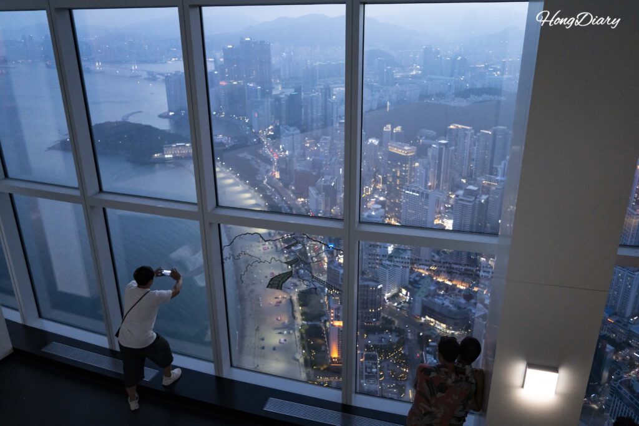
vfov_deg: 46.4
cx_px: 320
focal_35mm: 28
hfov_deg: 65.5
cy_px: 213
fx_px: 497
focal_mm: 28
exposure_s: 1/160
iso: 8000
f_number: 4
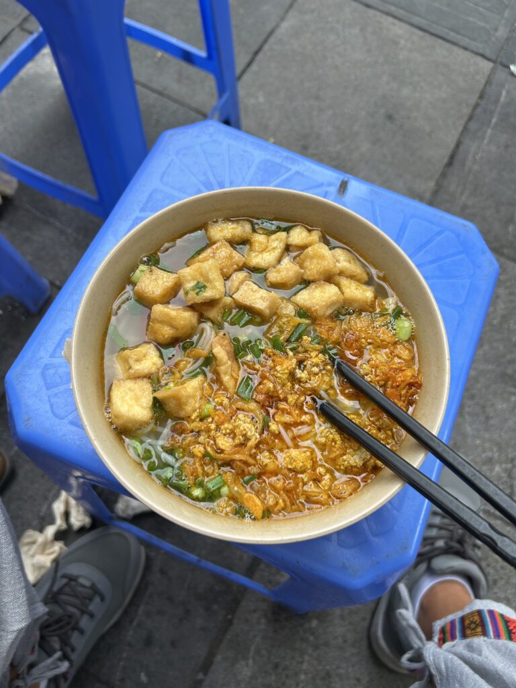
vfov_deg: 67.3
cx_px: 258
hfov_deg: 53.1
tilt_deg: -69.7
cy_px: 344
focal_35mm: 26
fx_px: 517
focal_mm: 5.7
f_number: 1.5
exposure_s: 1/166
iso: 40
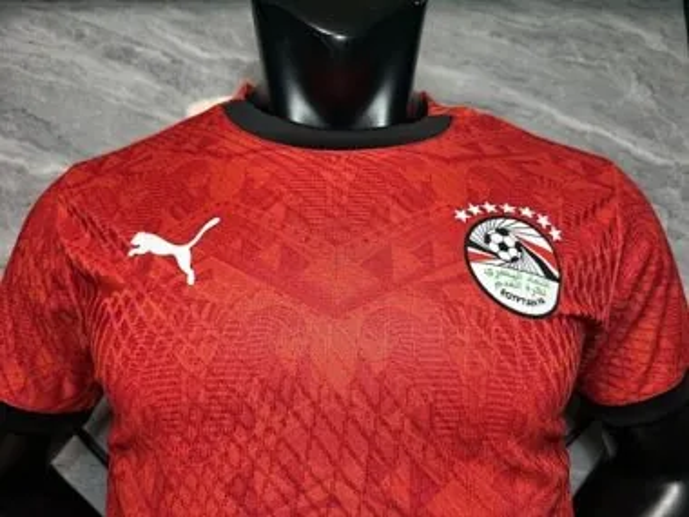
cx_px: 344
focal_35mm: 24
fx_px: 478
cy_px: 258
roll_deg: +0.0
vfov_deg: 56.8
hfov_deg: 71.6
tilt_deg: +8.8
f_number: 1.78
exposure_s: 1/90
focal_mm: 6.76
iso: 200
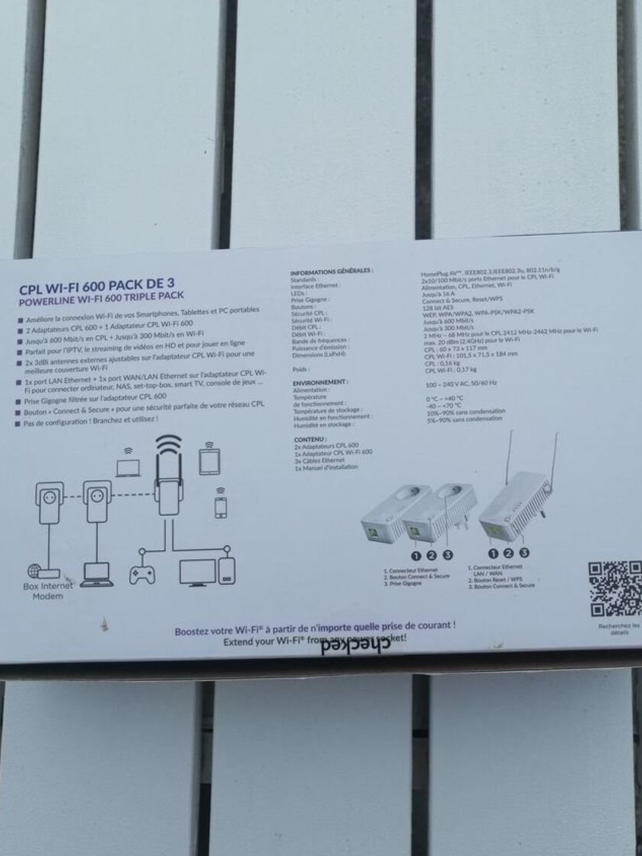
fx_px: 791
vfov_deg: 56.6
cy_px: 487
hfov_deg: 44.2
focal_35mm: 32
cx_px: 327
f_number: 1.8
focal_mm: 3.95
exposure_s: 1/533
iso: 50
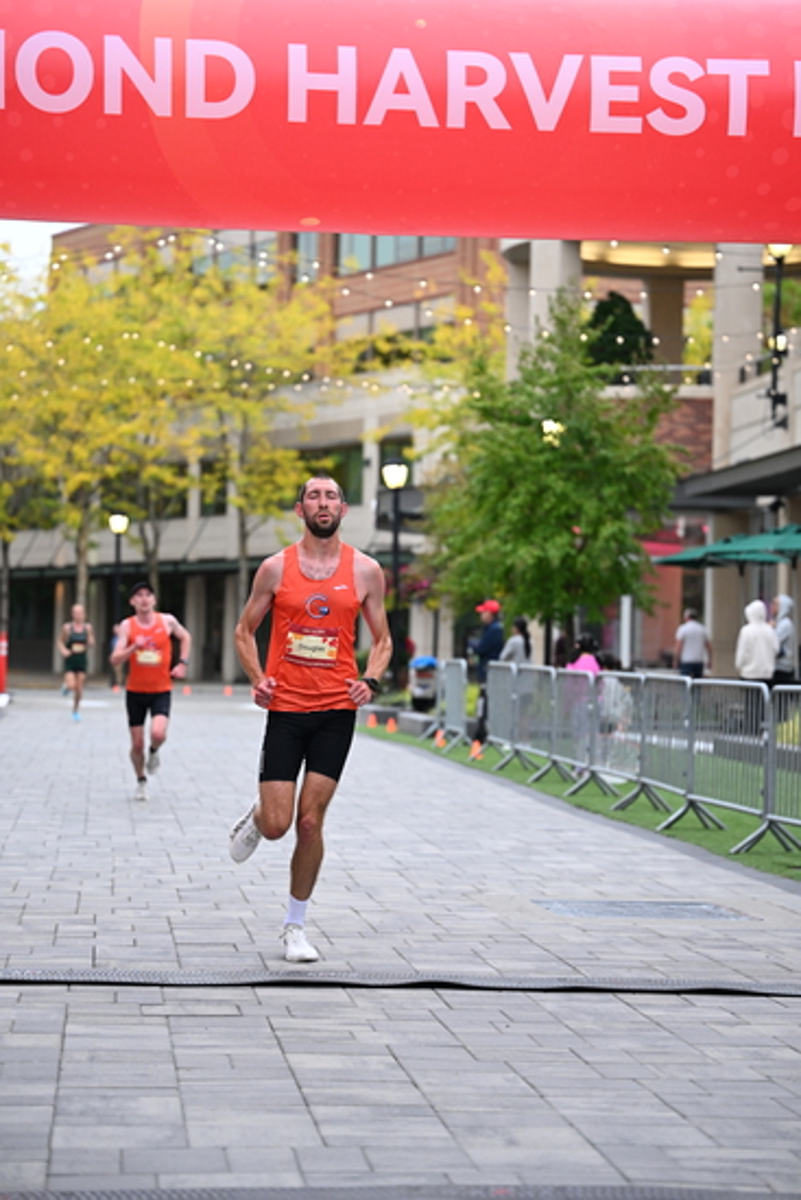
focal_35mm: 87
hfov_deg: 15.7
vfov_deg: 23.4
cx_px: 400
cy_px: 600
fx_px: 2902
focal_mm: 87
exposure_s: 1/1000
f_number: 2.8
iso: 1600
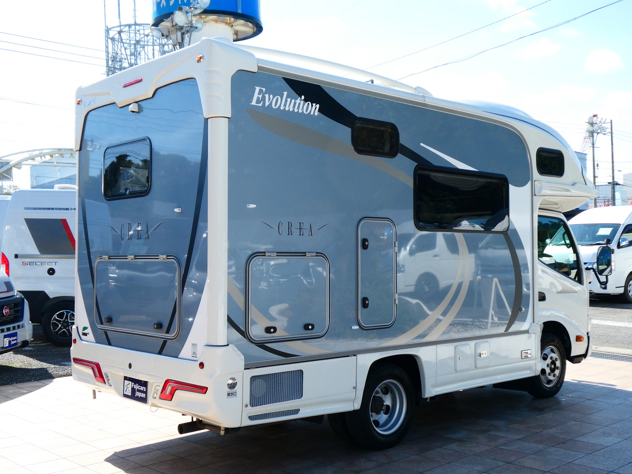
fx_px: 730
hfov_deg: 46.8
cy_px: 237
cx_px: 316
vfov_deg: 36.0
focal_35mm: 40
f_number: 3.8
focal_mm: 7.2
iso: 80
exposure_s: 1/400
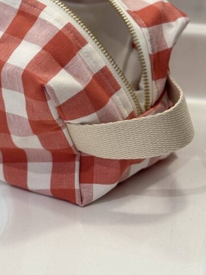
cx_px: -11
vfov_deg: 18.4
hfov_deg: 14.0
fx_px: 826
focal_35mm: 104
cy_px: 2
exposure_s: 1/100
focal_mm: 6.76
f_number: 1.78
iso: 125
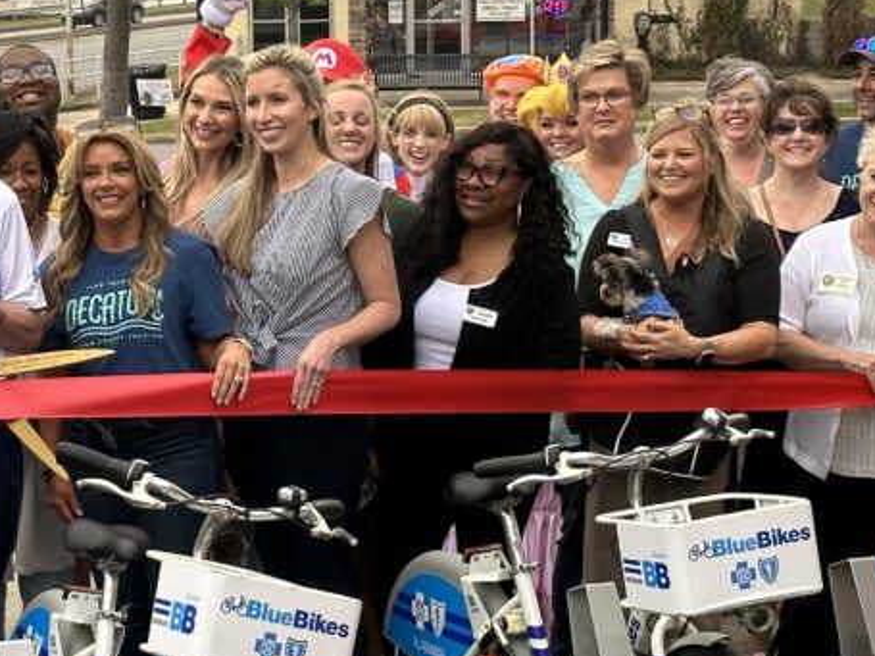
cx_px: 148
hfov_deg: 18.0
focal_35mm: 108
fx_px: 2729
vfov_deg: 13.7
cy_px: 315
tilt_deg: -7.9
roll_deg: +0.8
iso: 80
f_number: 1.78
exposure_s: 1/163
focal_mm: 6.86
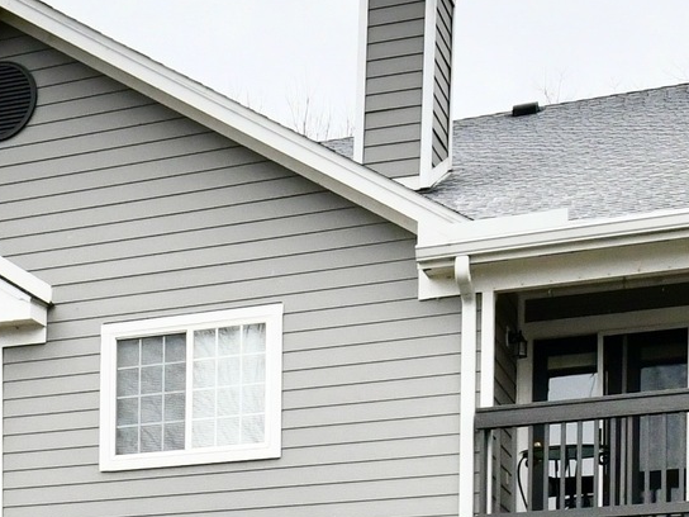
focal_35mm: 76
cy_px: 573
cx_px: -80
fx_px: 1513
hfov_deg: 23.9
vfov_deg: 18.6
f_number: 7.1
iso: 640
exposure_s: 1/200
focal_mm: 14
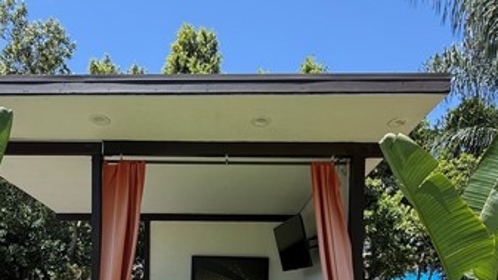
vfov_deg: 35.2
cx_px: 207
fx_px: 383
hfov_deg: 65.7
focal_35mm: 29
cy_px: 298
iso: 64
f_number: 2.2
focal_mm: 2.22
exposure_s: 1/436
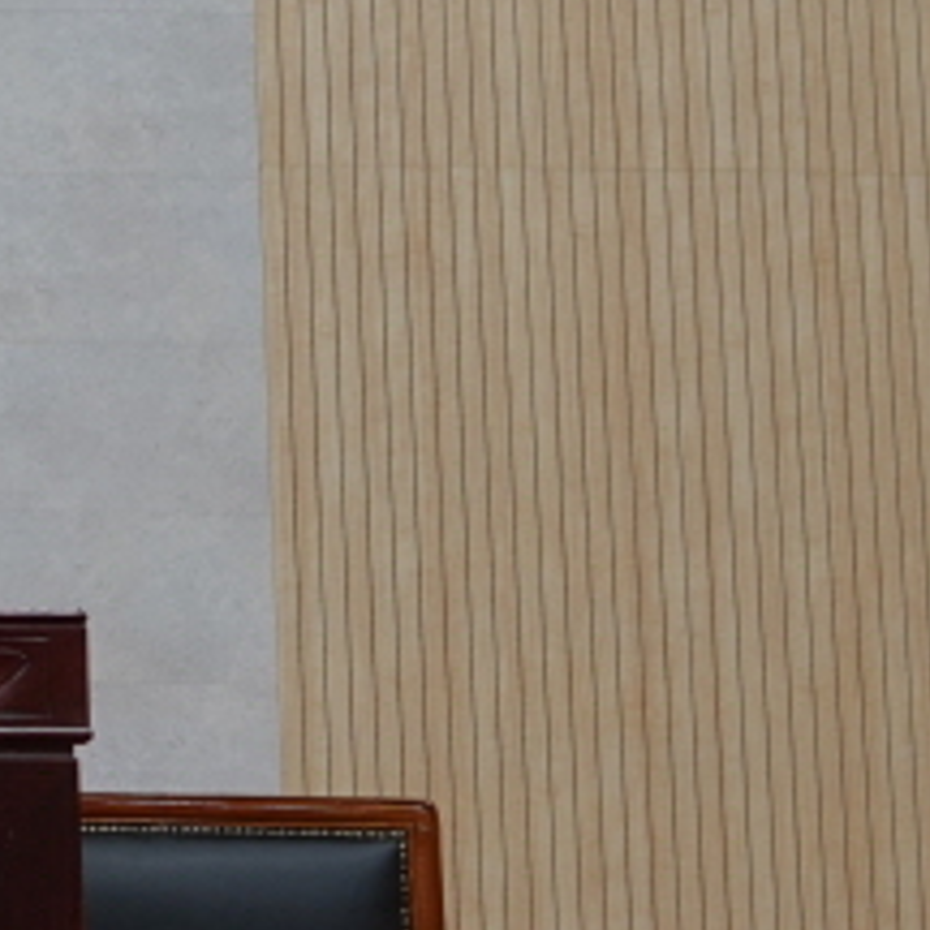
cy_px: 103
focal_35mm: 122
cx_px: -1115
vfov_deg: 14.2
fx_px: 3708
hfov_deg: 12.1
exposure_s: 1/40
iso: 125
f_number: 2.8
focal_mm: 11.51
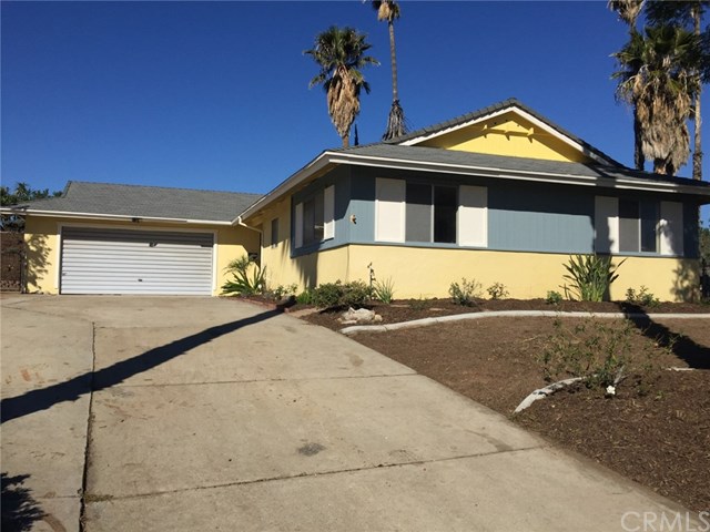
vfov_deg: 48.2
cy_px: 266
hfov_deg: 61.7
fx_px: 595
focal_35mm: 29
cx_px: 355
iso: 32
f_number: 2.2
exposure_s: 1/4405
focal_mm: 4.15
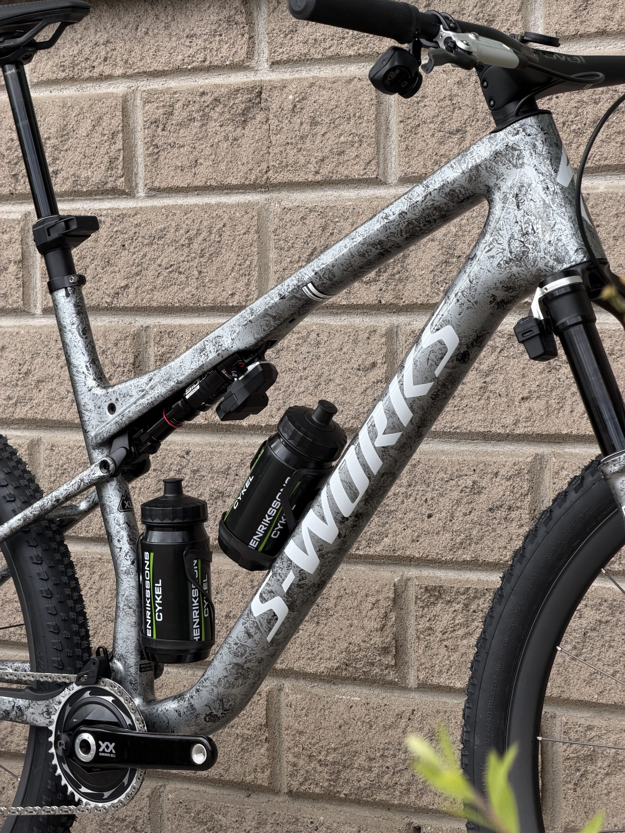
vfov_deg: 19.6
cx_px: 312
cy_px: 416
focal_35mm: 100
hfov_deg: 14.8
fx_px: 2407
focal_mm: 16.89
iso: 50
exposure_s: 1/502
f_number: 2.8
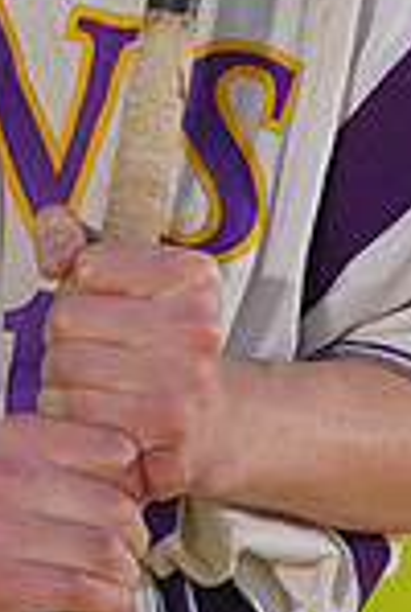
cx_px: -6
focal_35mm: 846
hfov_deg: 1.6
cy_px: -255
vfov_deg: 2.4
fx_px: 14420
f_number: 9
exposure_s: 1/250
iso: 100
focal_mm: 218
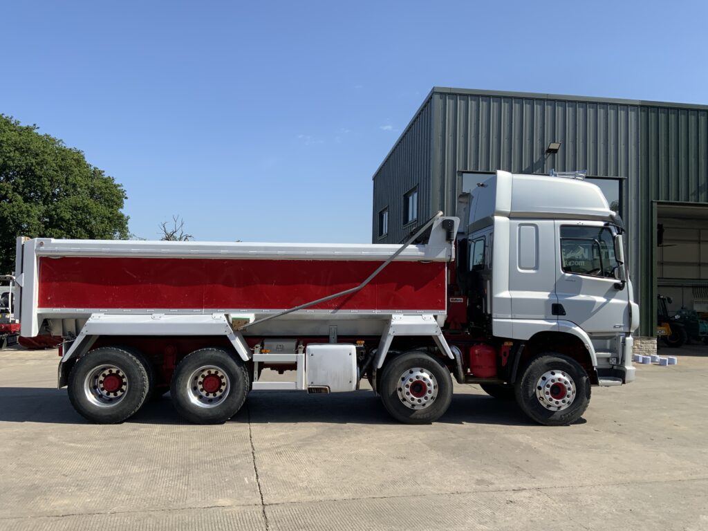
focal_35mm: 29
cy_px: 266
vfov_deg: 48.2
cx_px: 354
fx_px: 593
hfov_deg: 61.7
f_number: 1.8
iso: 16
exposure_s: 1/1786
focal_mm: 3
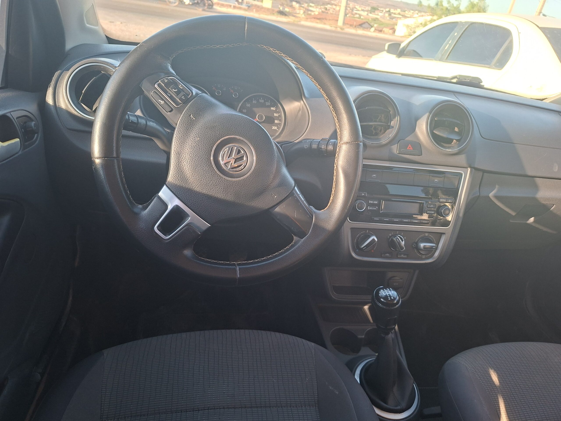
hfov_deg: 73.9
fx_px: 373
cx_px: 280
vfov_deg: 58.9
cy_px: 210
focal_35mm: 23
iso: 320
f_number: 1.8
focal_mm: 5.54
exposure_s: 1/60
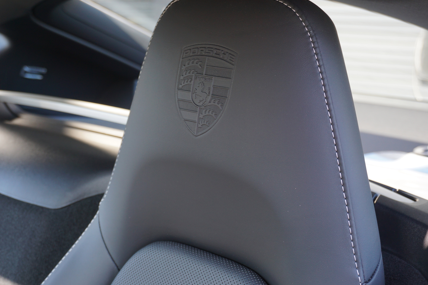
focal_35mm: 48
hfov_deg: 41.1
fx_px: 571
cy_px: 137
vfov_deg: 28.1
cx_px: 218
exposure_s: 1/60
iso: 320
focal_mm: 30
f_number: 5
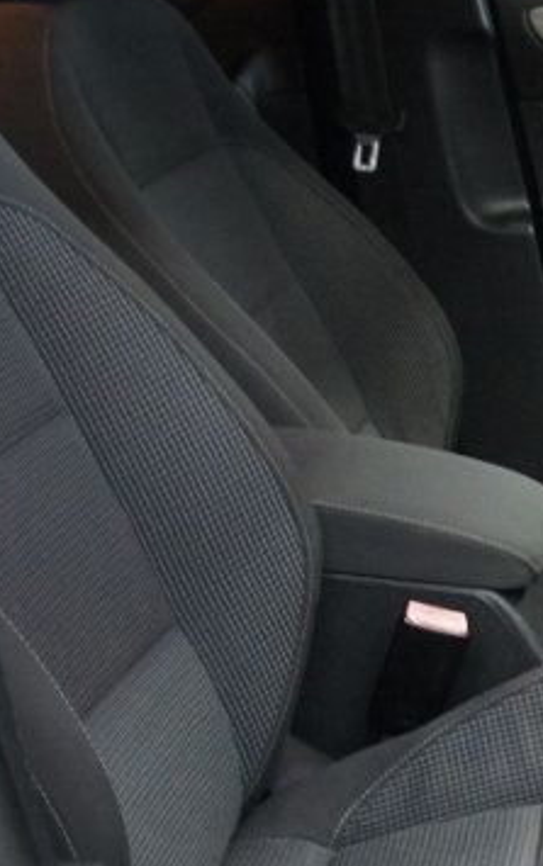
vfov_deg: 26.1
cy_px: 449
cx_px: 950
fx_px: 1868
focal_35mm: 79
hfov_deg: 14.7
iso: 1600
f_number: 3.5
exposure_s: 1/30
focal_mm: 18
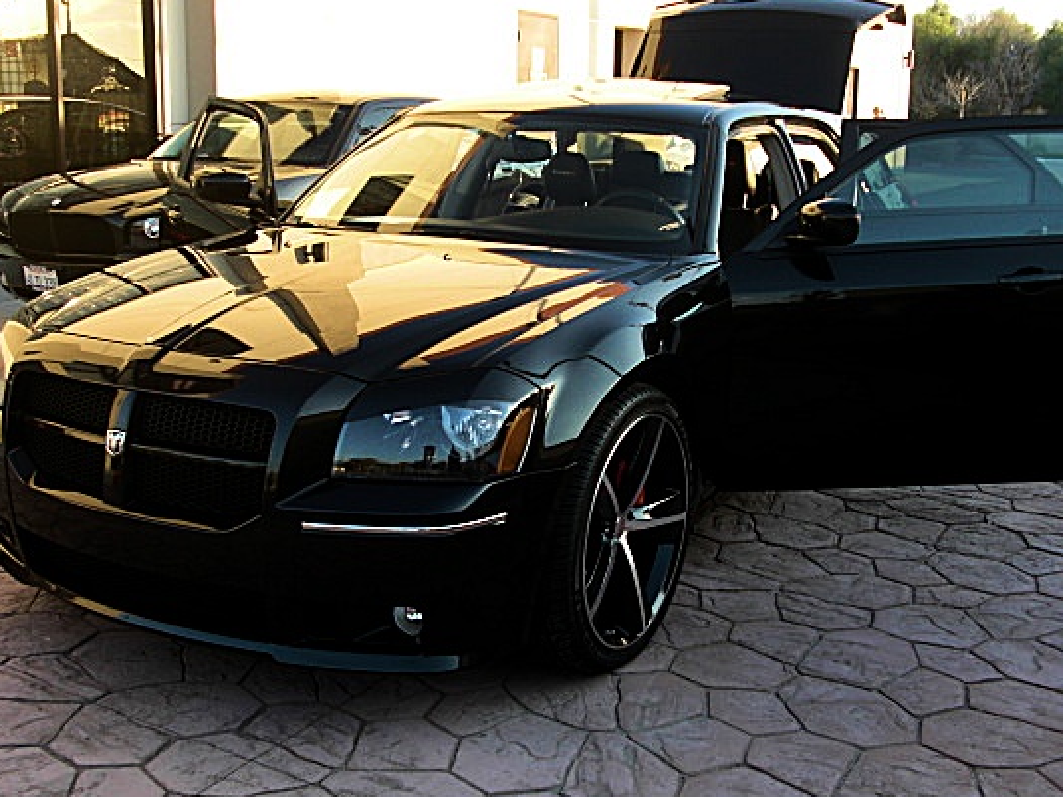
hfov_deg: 43.9
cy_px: 406
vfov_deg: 33.6
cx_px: 526
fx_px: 1320
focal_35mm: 43
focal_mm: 6.3
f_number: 2.8
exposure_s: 1/100
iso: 50
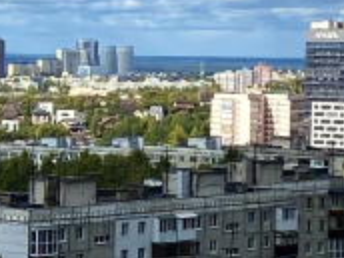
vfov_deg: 7.6
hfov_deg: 10.0
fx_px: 1948
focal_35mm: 196
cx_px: -20
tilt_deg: -2.5
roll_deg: -0.7
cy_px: 213
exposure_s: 1/2755
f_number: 1.8
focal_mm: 4.25
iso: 32
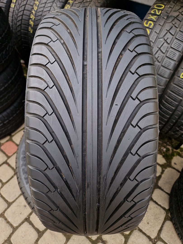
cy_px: 122
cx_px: 92
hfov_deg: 58.9
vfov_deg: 73.9
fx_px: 162
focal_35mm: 23
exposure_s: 1/221
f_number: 1.8
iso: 50
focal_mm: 5.4
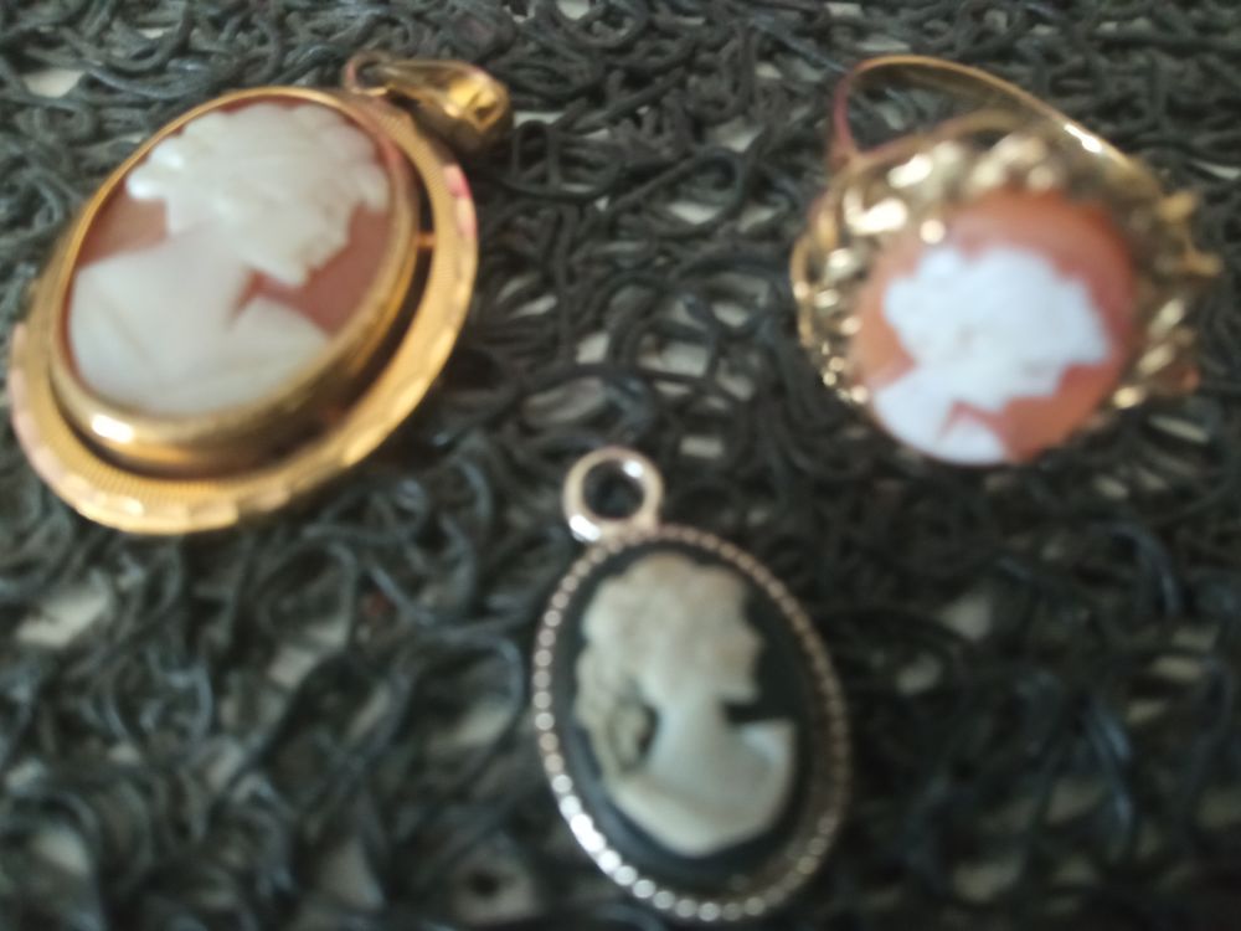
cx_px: 620
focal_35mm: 27
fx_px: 968
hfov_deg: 65.3
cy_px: 466
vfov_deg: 51.4
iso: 1608
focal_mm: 3.79
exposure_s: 1/14.3
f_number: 2.2
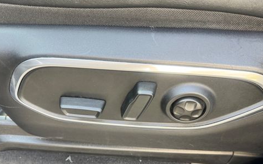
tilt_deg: -49.5
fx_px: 244
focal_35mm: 34
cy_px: 130
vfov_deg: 36.1
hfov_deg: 56.7
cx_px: 125
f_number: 1.78
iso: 160
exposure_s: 1/121
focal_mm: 6.76
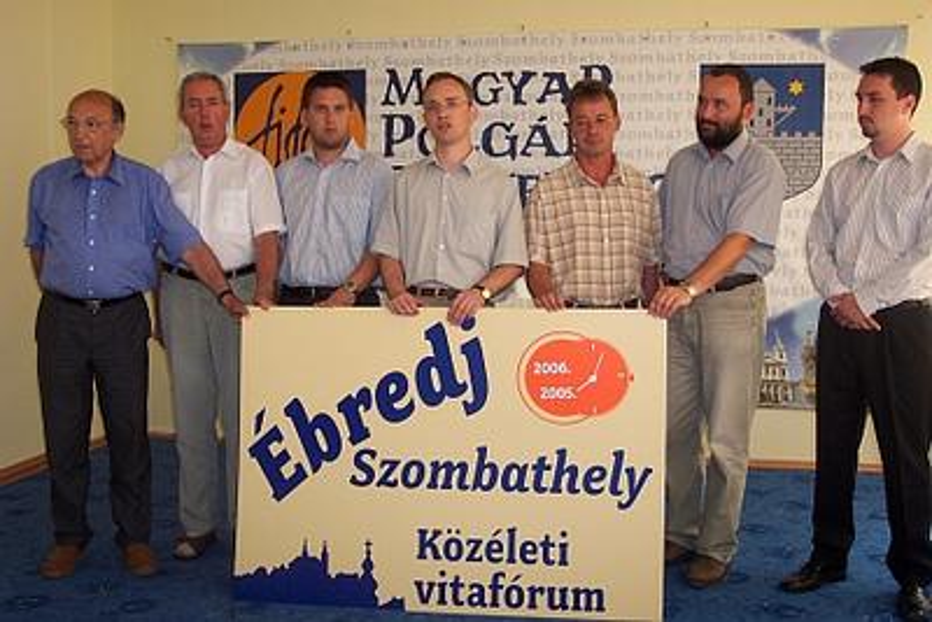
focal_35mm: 38
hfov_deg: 50.7
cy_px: 311
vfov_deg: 35.1
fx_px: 984
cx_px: 466
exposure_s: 1/45
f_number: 2.8
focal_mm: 8
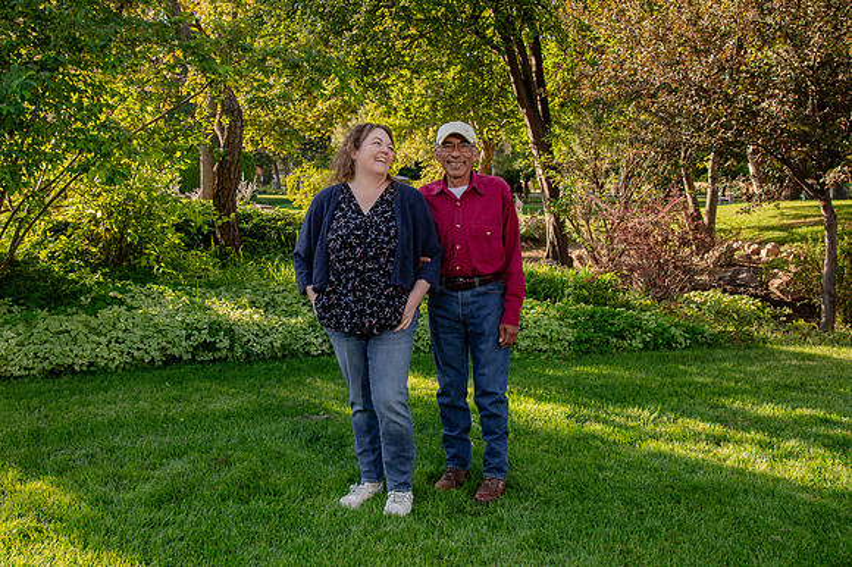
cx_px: 412
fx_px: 950
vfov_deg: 33.2
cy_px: 241
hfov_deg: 48.3
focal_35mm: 40
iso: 500
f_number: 8
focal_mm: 34
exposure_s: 1/160
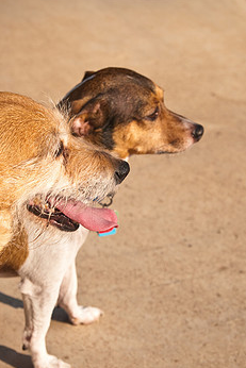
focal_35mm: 74
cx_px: 149
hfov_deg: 18.4
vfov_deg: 27.3
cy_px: 202
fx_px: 758
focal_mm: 38
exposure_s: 1/1000
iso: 200
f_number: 5.6
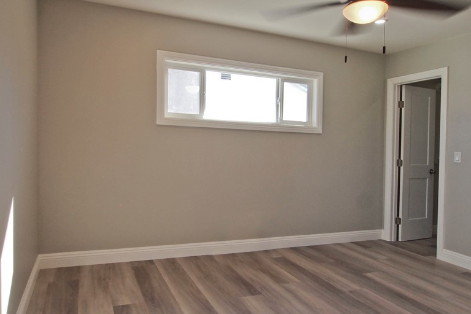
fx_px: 327
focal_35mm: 25
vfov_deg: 51.2
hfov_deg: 71.5
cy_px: 165
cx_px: 224
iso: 200
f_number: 13
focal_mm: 9
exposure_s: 1/15
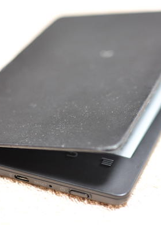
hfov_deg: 17.0
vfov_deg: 25.4
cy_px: 122
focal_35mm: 80
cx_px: 129
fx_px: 535
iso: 800
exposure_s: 1/30
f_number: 1.8
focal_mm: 35
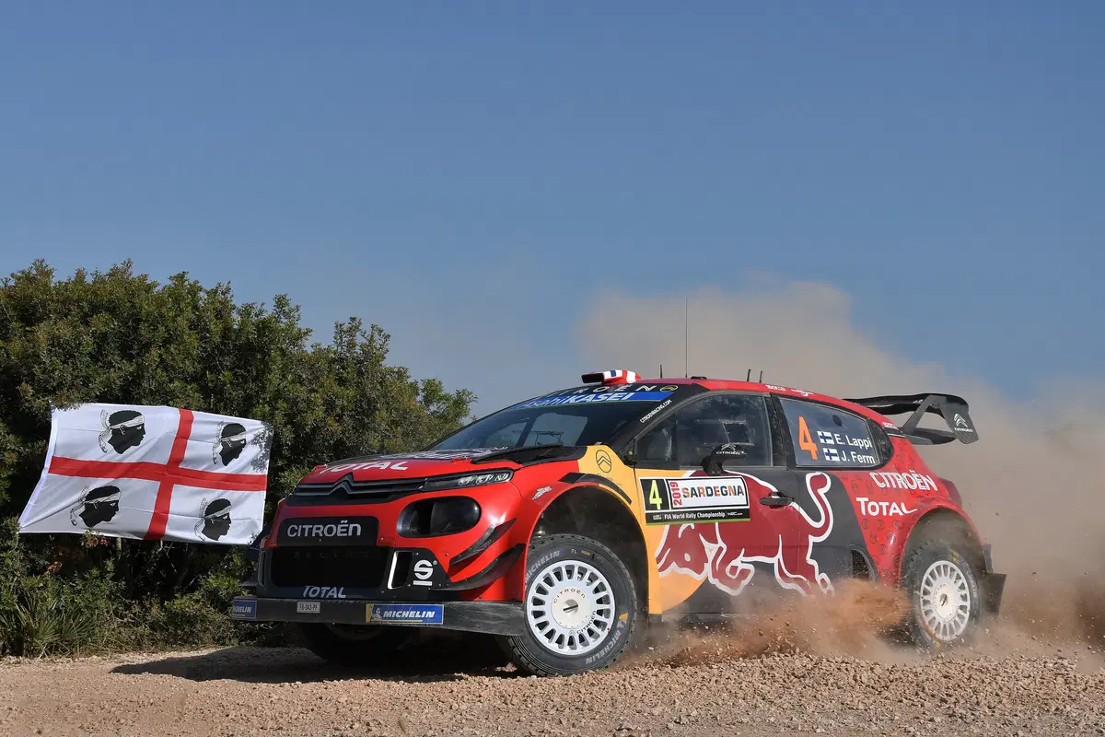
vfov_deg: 21.6
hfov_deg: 31.9
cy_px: 368
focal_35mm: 63
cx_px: 552
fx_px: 1934
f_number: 9
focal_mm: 42
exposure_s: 1/800
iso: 100
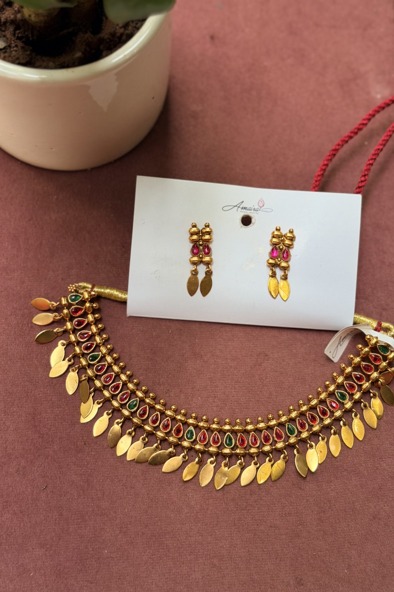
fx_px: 821
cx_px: 220
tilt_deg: -73.7
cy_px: 296
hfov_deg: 27.0
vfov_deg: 39.6
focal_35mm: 50
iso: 80
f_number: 1.78
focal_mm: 6.76
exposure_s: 1/121
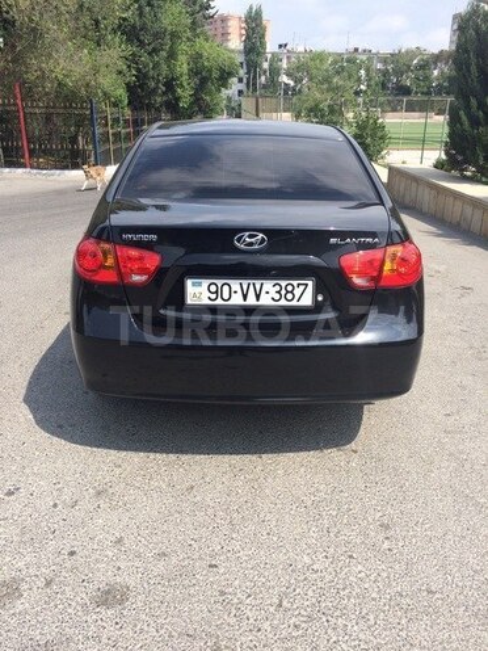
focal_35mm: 29
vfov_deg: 61.7
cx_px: 244
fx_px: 545
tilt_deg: -24.1
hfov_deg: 48.2
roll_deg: -0.9
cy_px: 326
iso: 32
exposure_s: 1/1580
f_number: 2.2
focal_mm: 4.15
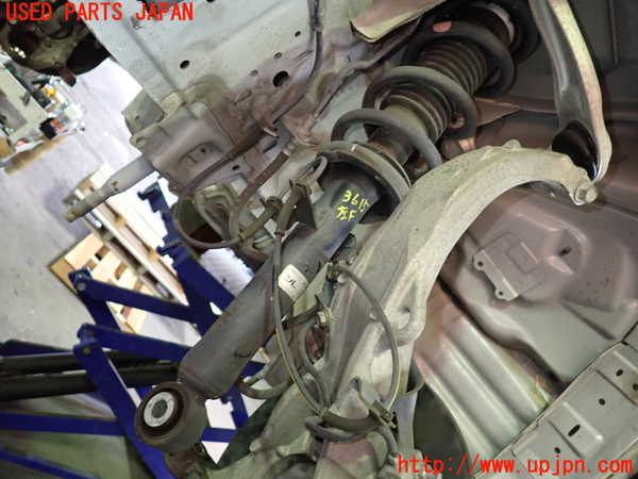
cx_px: 319
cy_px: 240
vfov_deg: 54.9
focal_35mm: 25
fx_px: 461
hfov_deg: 69.4
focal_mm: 4.5
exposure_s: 1/30
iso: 400
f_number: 2
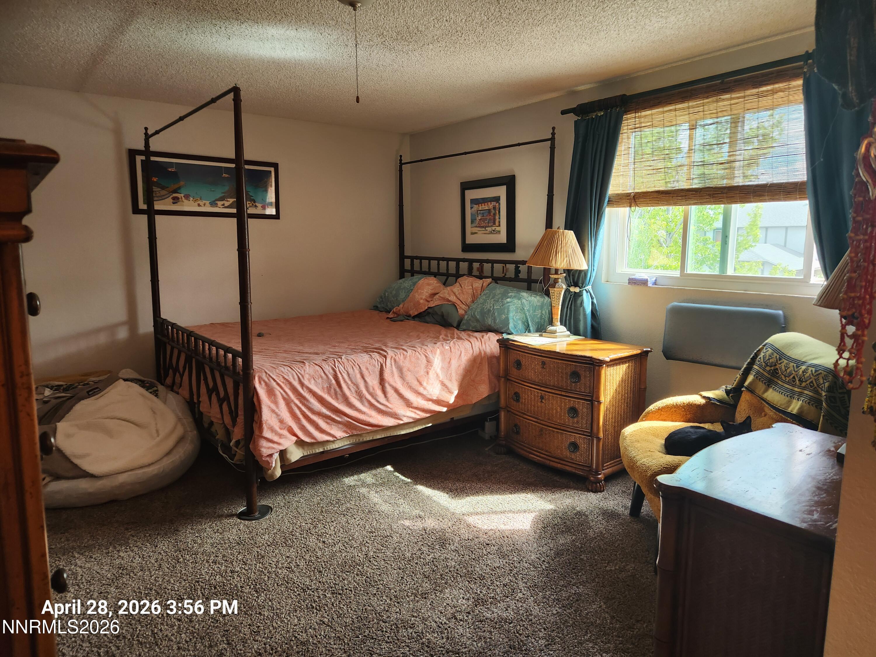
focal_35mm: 23
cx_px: 438
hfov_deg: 73.9
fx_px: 582
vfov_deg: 58.9
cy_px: 328
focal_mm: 5.4
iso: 125
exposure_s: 1/120
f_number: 1.8
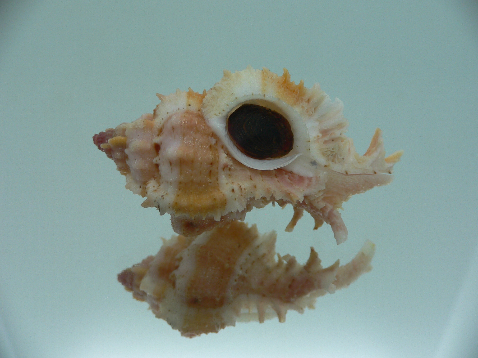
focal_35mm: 35
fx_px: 483
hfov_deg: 52.6
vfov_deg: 40.7
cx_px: 239
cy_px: 179
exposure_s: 1/60
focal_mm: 4.6
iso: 80
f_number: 2.8
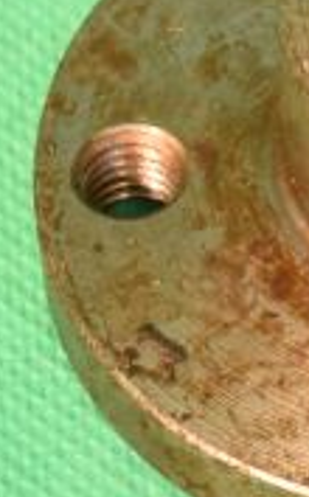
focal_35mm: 286
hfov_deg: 4.5
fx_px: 3866
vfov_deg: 7.4
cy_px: 118
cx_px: 508
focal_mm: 55
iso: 7200
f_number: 20
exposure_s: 1/100
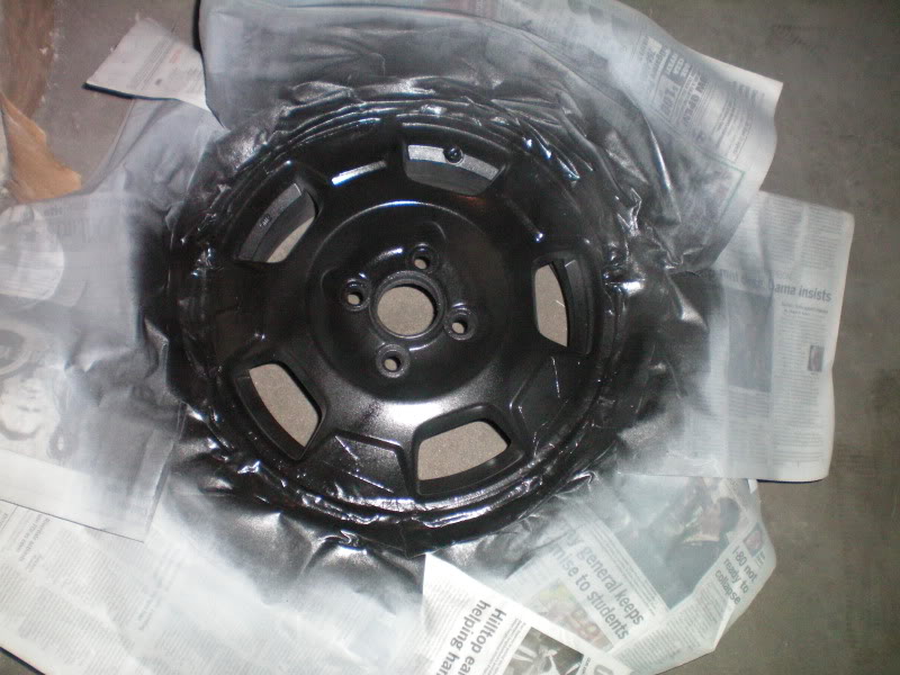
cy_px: 338
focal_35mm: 38
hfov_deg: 49.0
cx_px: 450
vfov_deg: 37.7
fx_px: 988
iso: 200
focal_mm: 6.3
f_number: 3.1
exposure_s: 1/60
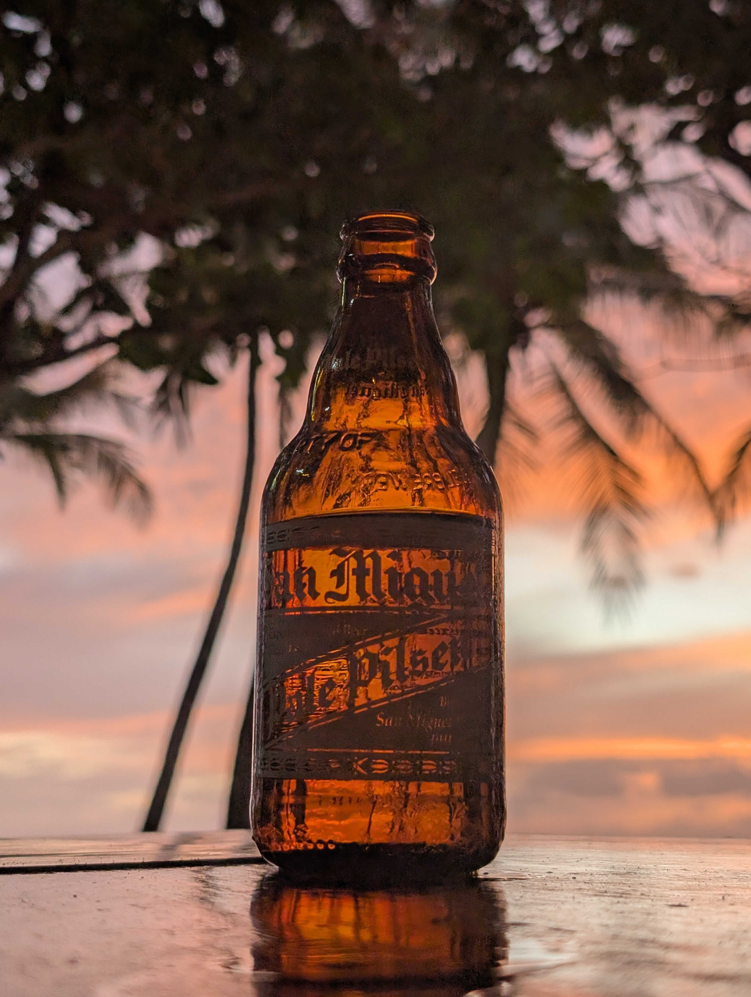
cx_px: 376
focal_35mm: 49
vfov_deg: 38.9
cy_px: 498
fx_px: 1414
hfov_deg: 29.7
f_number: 1.68
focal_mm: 6.9
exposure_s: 1/87.1
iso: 60
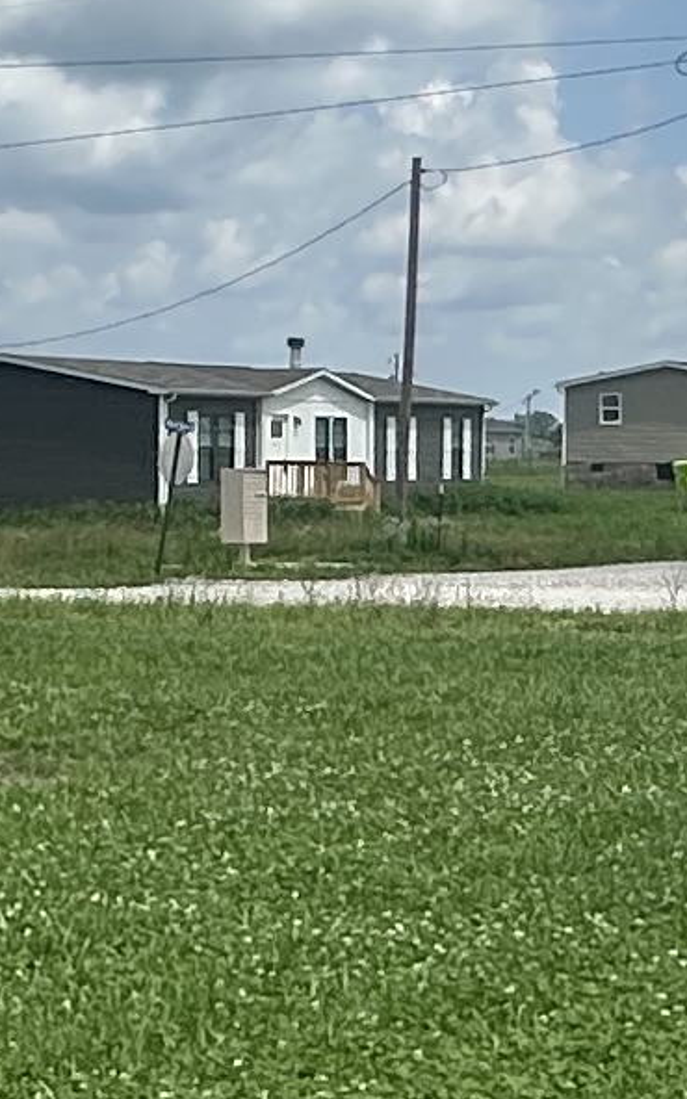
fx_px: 3026
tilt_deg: +0.9
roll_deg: -0.3
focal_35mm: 101
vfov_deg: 20.6
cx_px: 373
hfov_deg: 13.0
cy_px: 436
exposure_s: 1/3509
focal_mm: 2.22
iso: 50
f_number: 2.2
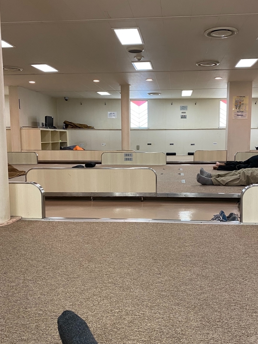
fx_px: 328
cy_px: 177
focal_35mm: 33
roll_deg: +0.6
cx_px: 142
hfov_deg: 42.9
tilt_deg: -4.9
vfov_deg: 55.3
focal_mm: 4.25
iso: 160
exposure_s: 1/60
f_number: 1.8
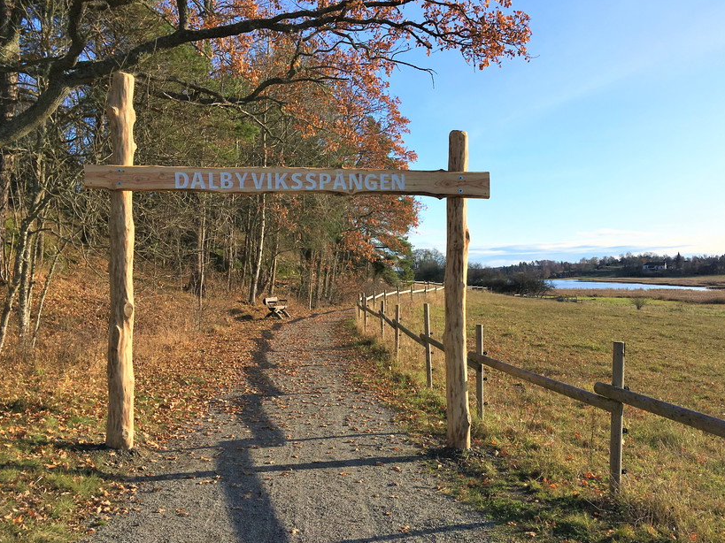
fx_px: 712
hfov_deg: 53.9
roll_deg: +2.4
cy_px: 286
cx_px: 384
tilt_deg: -1.3
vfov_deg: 41.8
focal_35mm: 34
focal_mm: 4.15
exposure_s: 1/2959
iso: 25
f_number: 2.2
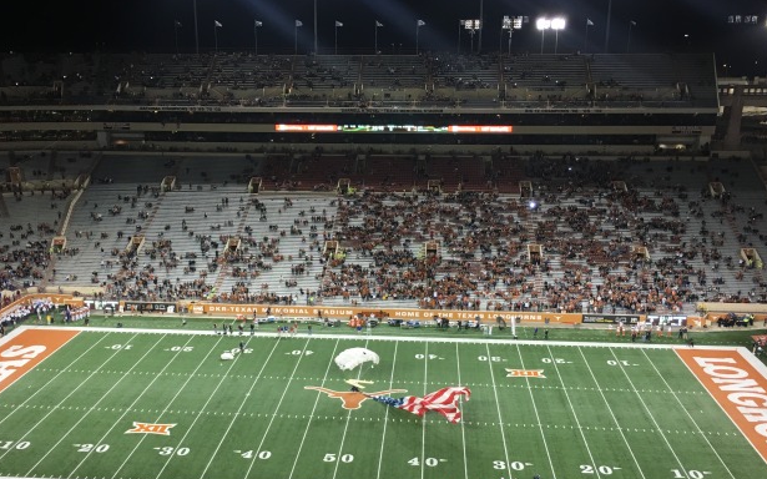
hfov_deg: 49.2
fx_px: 836
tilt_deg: -17.0
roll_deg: +0.2
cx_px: 353
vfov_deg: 31.7
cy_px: 327
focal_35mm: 40
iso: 40
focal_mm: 4.15
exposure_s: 1/30
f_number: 2.2
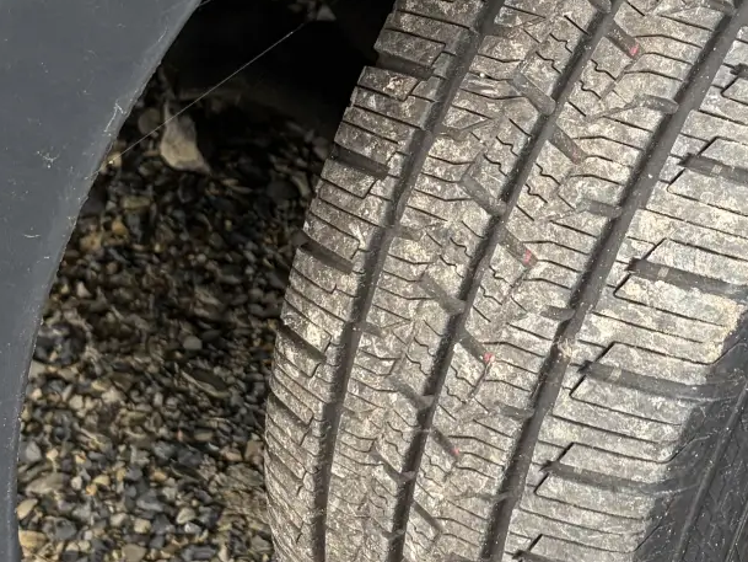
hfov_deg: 23.6
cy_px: 220
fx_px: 1772
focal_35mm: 82
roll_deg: -3.3
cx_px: 567
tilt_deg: -41.8
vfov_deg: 18.0
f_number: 1.6
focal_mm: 5.96
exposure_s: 1/571
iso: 64
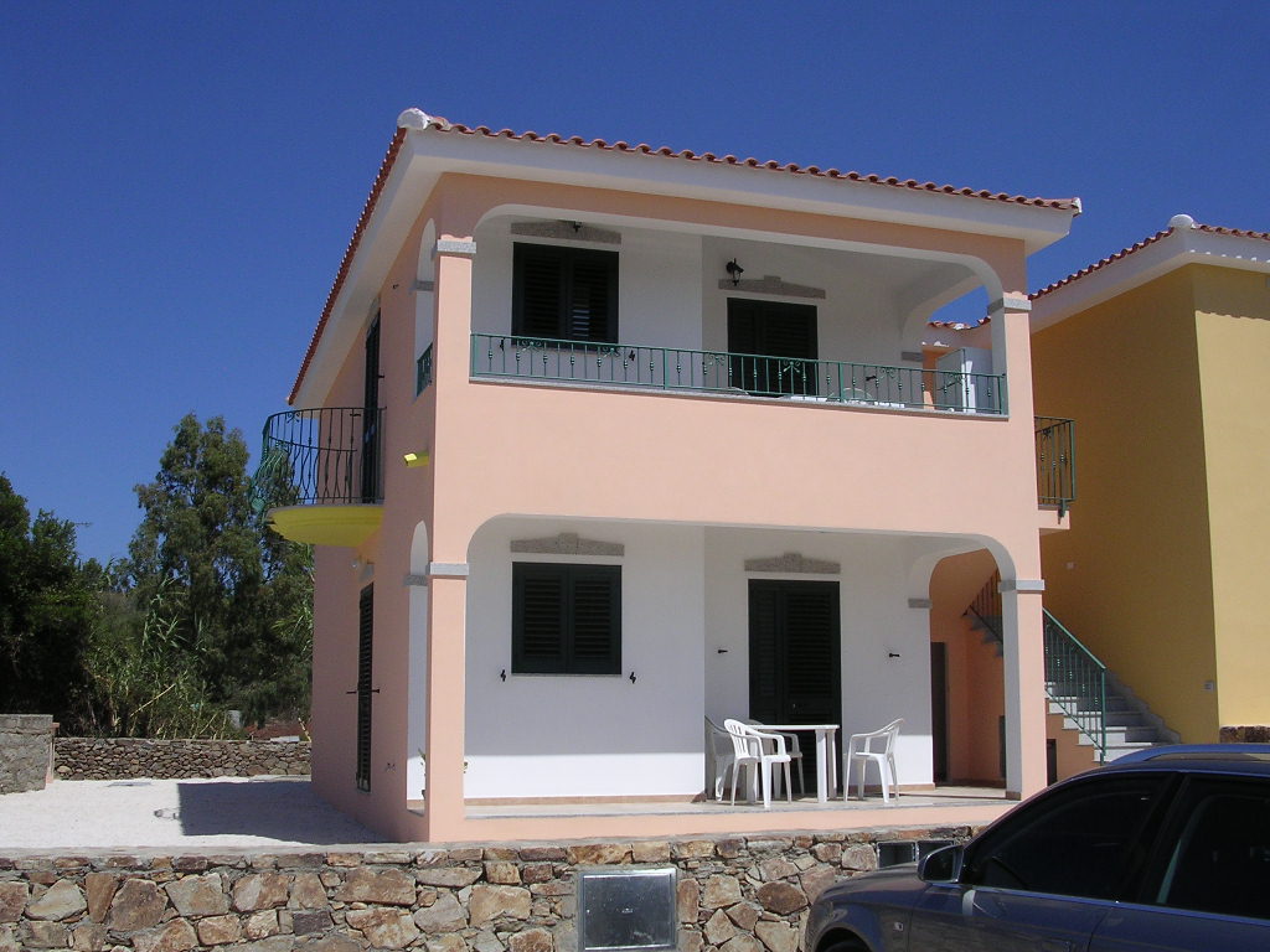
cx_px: 635
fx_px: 1394
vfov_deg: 37.7
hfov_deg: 49.0
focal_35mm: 38
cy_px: 476
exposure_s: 1/667
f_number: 5.6
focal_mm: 5.8
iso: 100
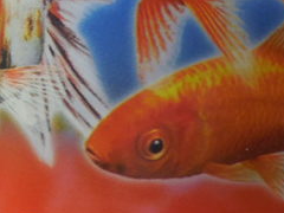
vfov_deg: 10.2
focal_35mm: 145
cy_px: 75
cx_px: -266
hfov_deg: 12.2
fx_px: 1190
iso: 125
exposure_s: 1/8
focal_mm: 6.1
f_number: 3.4
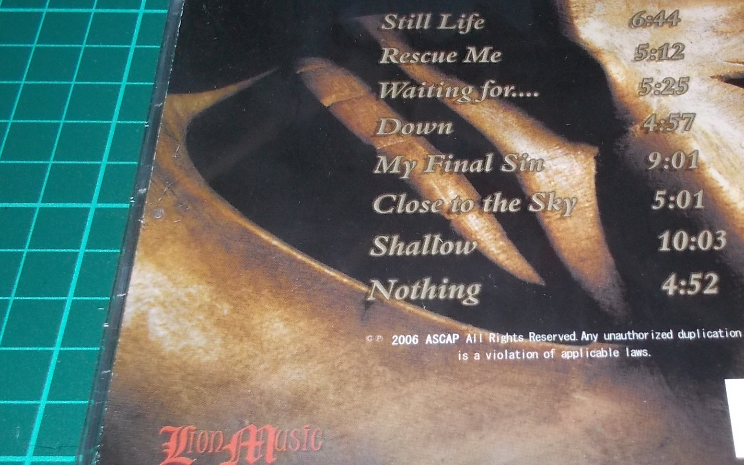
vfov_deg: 28.4
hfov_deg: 43.3
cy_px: 306
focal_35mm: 45
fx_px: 912
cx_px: 530
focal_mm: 4.1
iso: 200
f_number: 3.3
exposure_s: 1/30
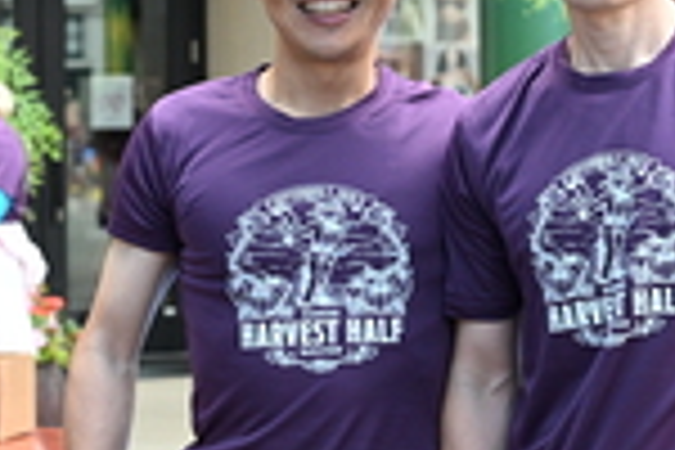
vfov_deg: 10.1
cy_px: 151
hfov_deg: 15.0
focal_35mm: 136
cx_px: 531
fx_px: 2550
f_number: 4
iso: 1600
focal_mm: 37
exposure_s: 1/200
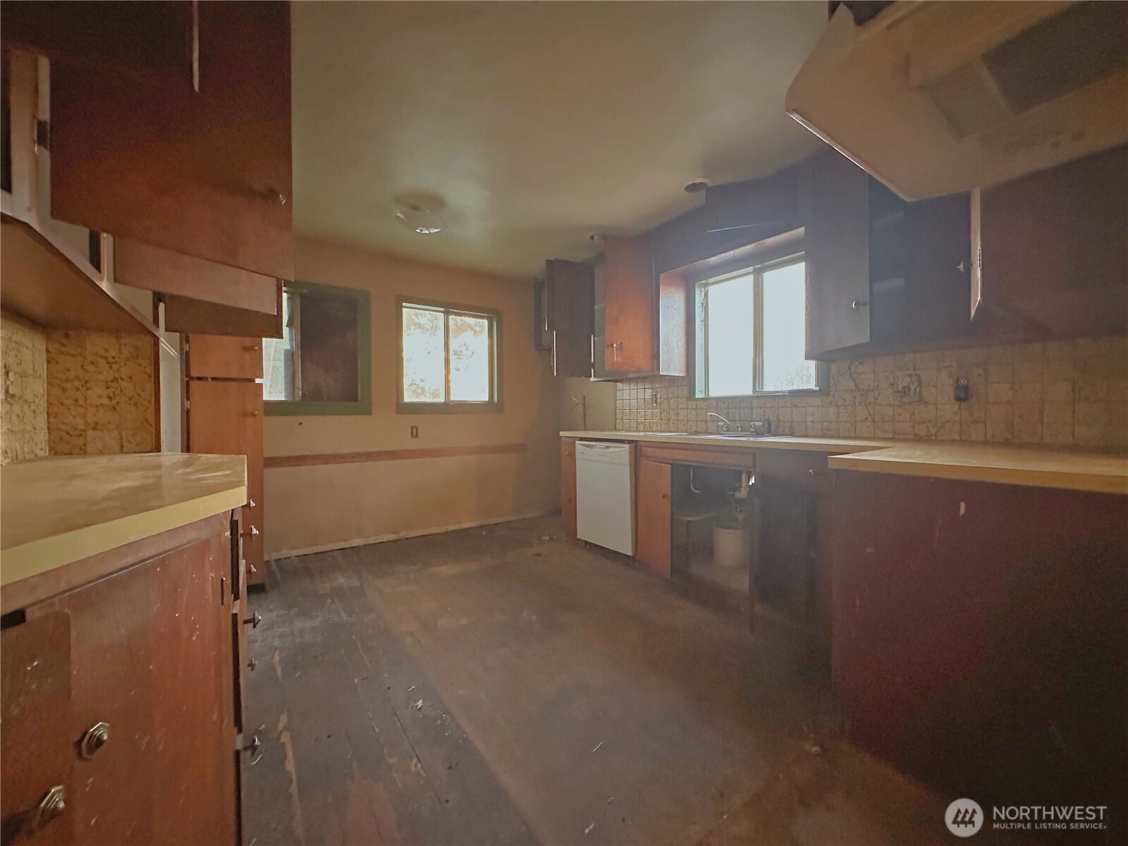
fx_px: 456
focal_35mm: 14
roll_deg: -0.4
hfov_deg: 102.1
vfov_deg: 85.7
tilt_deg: -1.1
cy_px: 423
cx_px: 564
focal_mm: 2.2
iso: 1250
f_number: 2.2
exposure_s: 1/45
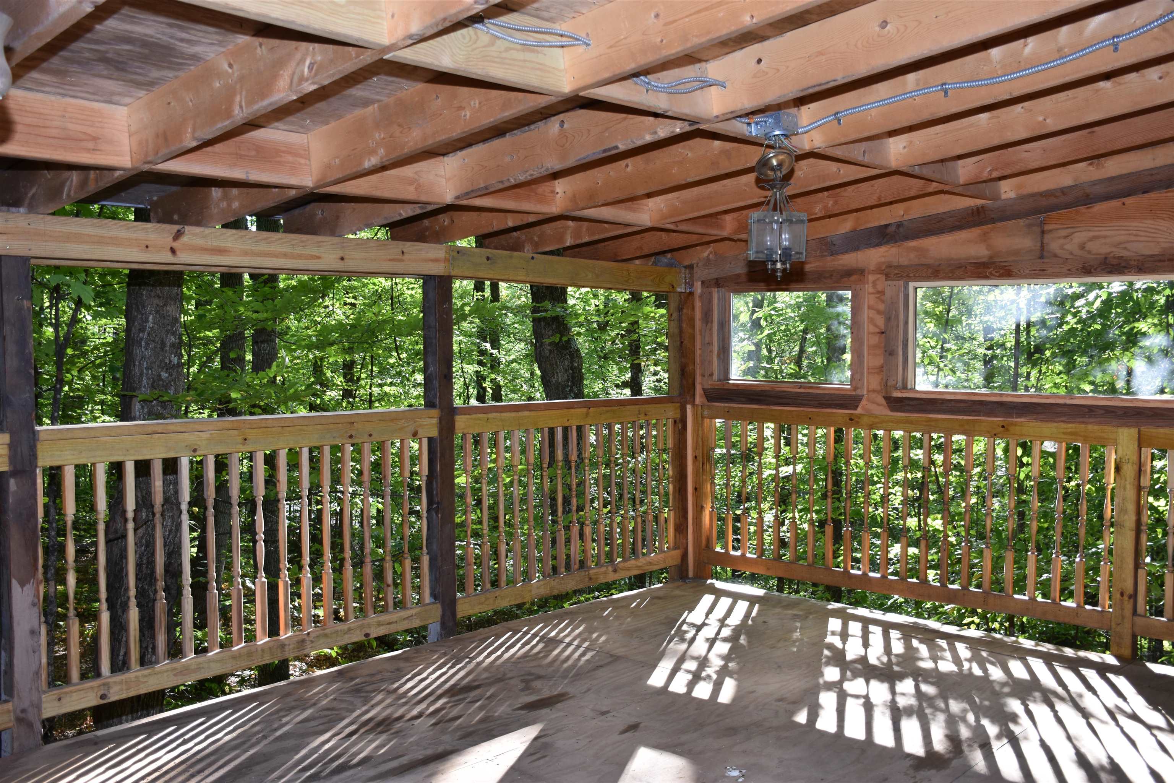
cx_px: 587
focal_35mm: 34
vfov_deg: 38.4
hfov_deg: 55.1
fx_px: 1125
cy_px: 392
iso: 200
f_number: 4
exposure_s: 1/60
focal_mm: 23
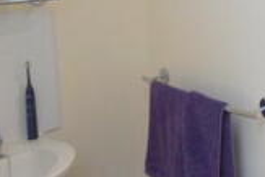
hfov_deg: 29.2
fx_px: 442
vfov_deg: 21.9
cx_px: 310
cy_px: 1
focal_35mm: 60
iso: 1000
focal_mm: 10
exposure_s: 1/60
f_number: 4
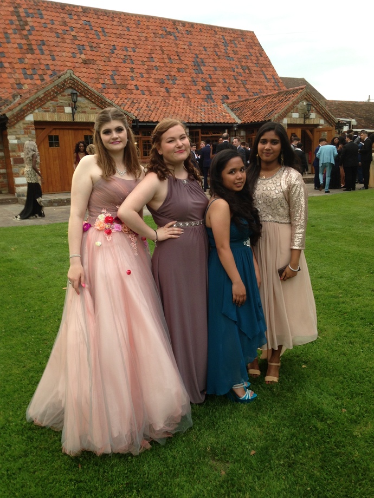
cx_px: 187
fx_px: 475
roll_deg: +2.4
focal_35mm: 33
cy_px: 249
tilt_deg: -12.1
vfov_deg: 55.4
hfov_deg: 42.9
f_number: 2.4
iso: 50
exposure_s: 1/60
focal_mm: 4.12
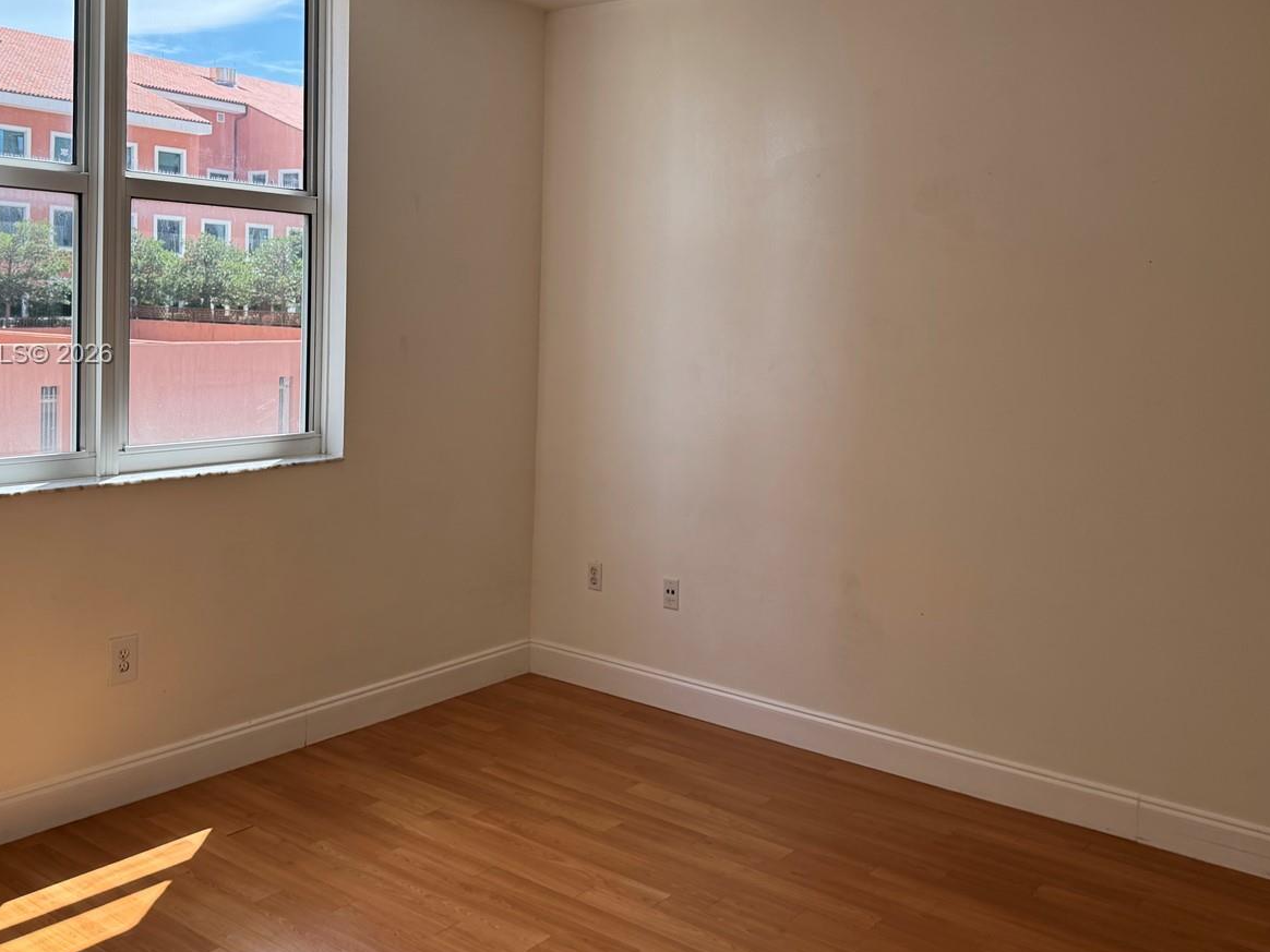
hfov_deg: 55.3
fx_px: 1211
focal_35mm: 33
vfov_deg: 42.6
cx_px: 646
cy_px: 356
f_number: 1.78
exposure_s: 1/428
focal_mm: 6.76
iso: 80
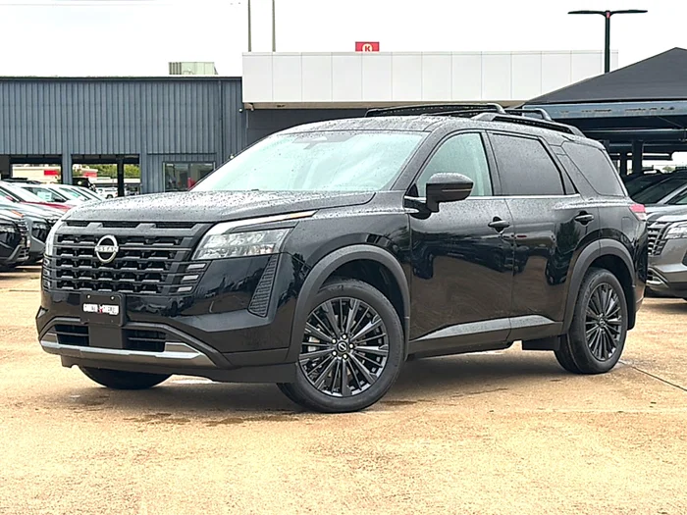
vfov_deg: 24.0
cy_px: 258
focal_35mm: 61
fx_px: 1211
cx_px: 344
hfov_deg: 31.7
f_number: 1.78
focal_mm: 6.86
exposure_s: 1/413
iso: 80
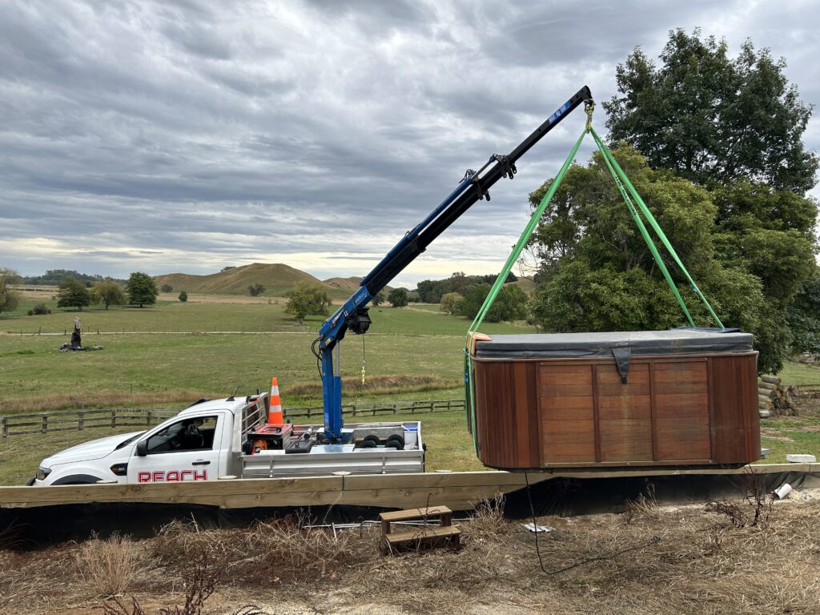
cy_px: 308
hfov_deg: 67.3
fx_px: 616
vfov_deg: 53.1
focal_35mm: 26
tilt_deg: -2.4
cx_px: 410
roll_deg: -1.8
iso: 50
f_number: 1.5
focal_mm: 5.7
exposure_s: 1/1079
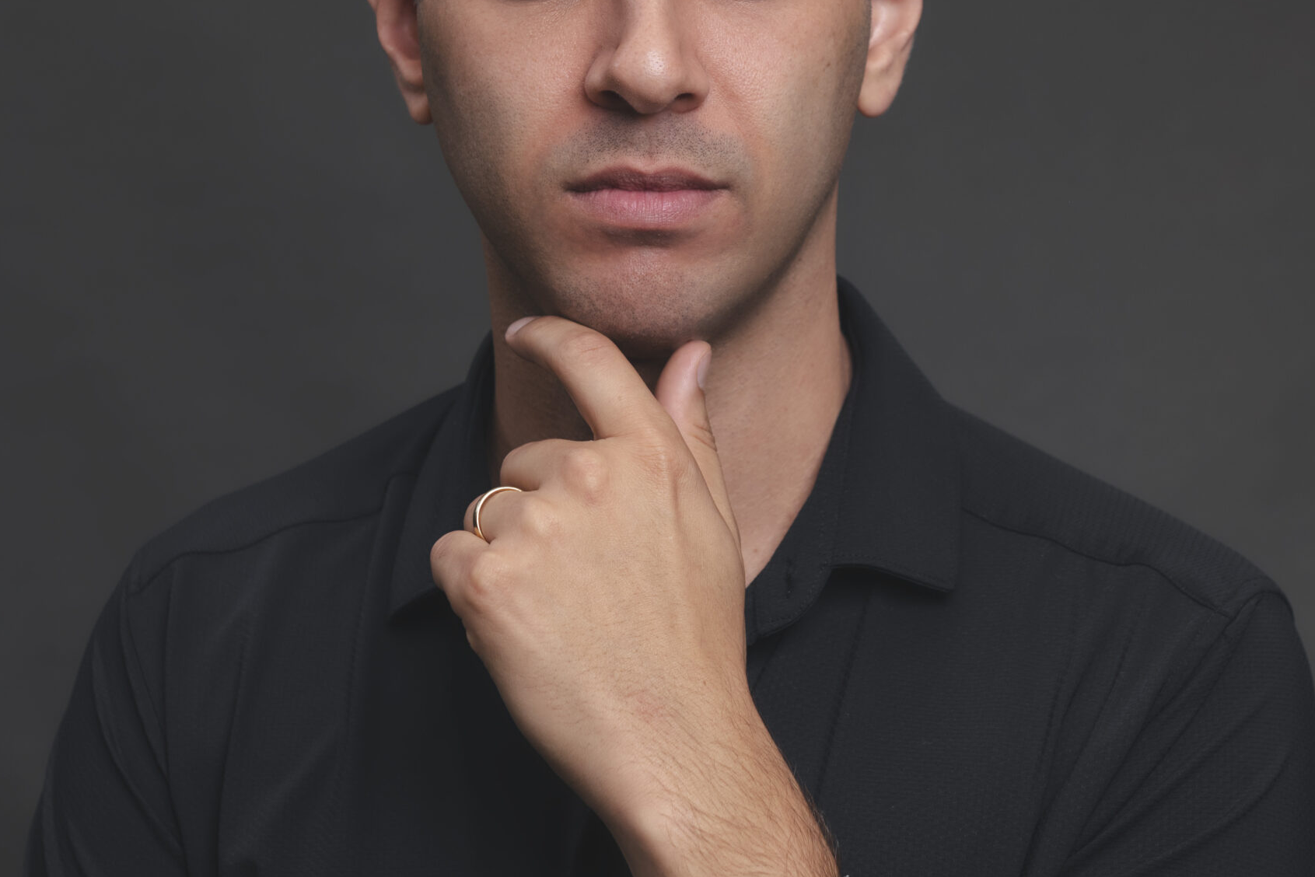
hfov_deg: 19.3
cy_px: 269
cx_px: 662
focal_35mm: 106
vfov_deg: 12.9
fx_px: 3872
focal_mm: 70
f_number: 6.3
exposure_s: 1/200
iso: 160
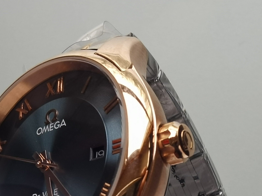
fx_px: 447
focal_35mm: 59
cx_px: 67
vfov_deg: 24.4
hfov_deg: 32.1
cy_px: 159
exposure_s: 1/50
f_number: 2.2
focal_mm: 2.26
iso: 50
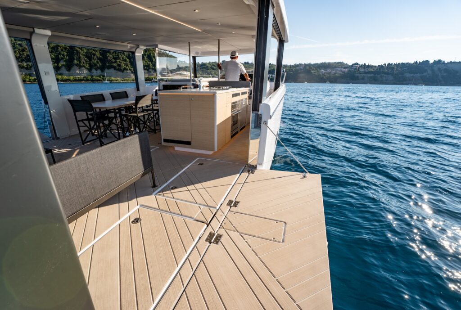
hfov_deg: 99.1
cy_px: 167
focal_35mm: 15
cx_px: 210
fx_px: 196
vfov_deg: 76.7
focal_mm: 14
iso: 100
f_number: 6.3
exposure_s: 1/400
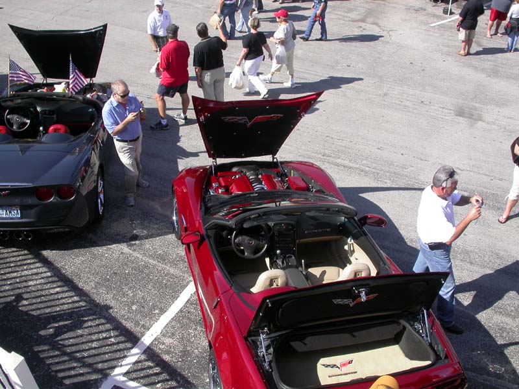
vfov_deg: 37.7
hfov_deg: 49.0
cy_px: 194
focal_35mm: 38
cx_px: 260
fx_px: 570
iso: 100
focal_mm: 7.85
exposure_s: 1/253
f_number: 6.7
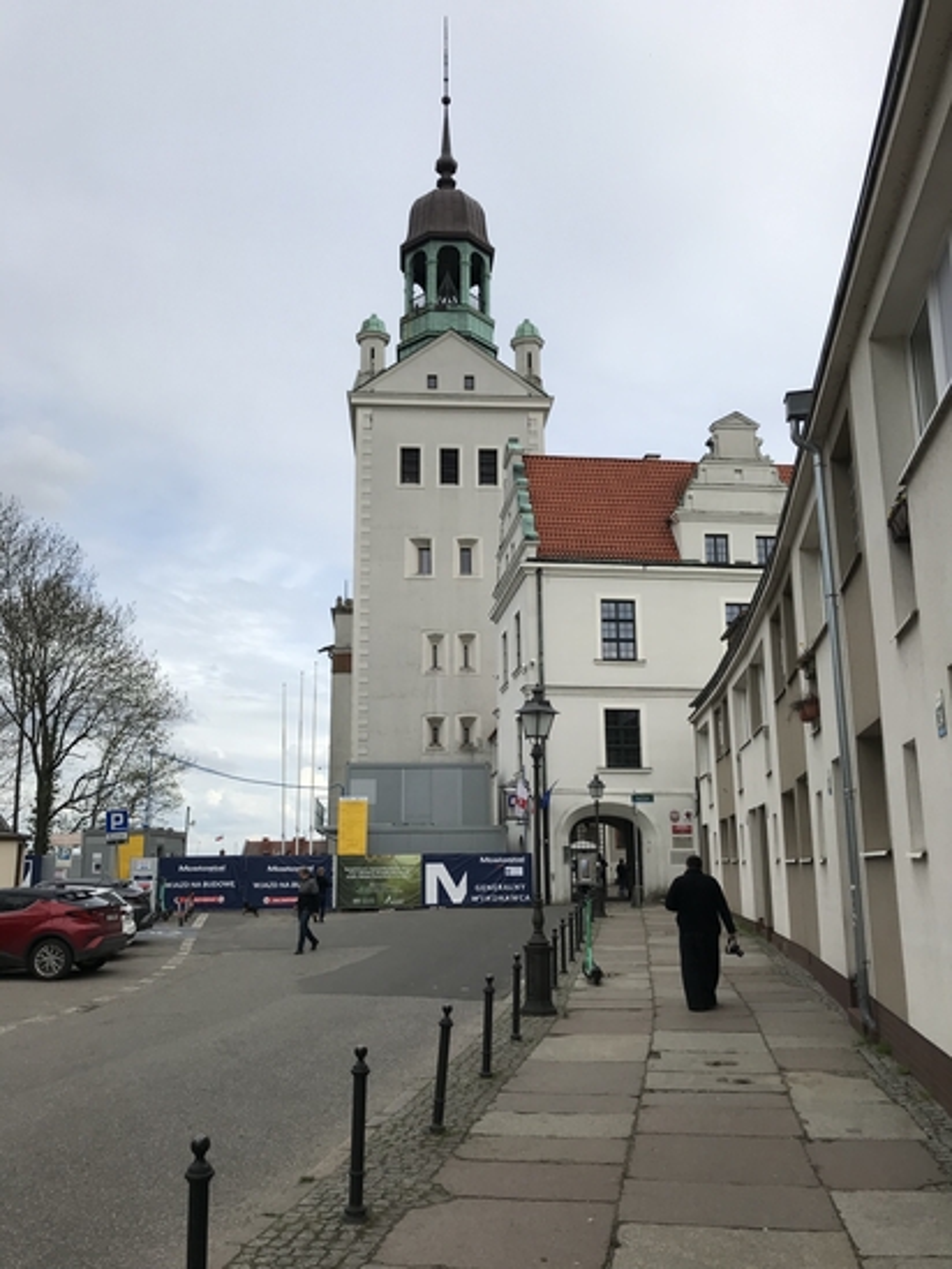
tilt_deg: +13.2
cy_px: 634
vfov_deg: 63.4
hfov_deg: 49.8
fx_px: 1026
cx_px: 476
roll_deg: +0.0
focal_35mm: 28
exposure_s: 1/2660
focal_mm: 3.99
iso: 20
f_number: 1.8
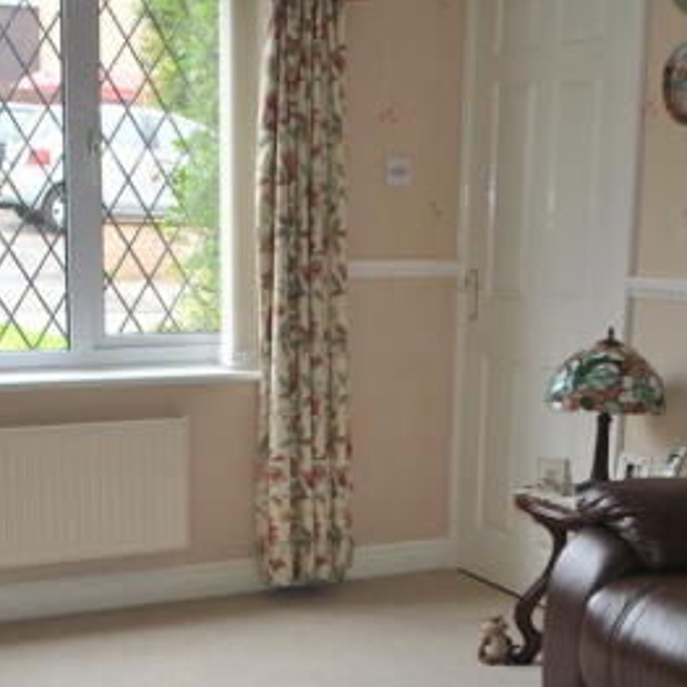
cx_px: 349
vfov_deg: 29.2
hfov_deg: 30.0
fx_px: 1280
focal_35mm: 57
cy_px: 568
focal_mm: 18
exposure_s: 1/25
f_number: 3.5
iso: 100
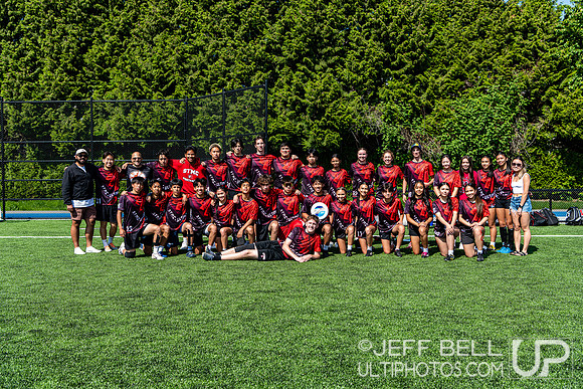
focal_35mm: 38
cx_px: 292
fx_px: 616
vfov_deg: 35.1
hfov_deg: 50.7
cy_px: 194
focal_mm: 38
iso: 200
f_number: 5.6
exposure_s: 1/640
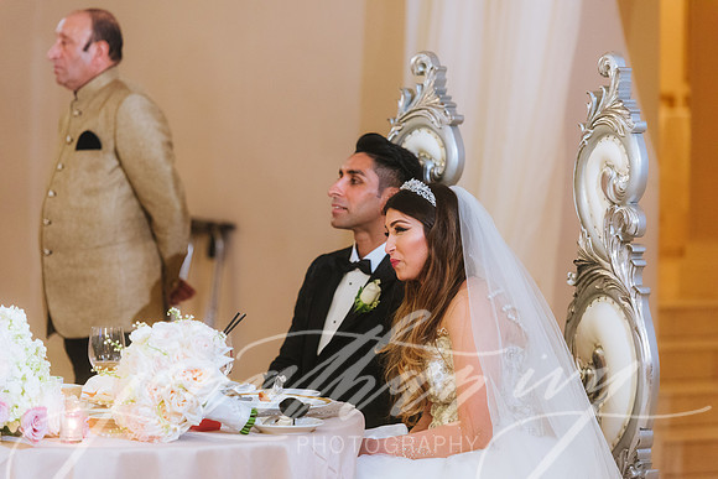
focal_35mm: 155
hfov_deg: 13.2
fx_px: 3092
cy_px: 240
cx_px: 359
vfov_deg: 8.9
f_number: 2.8
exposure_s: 1/100
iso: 2000
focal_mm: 155
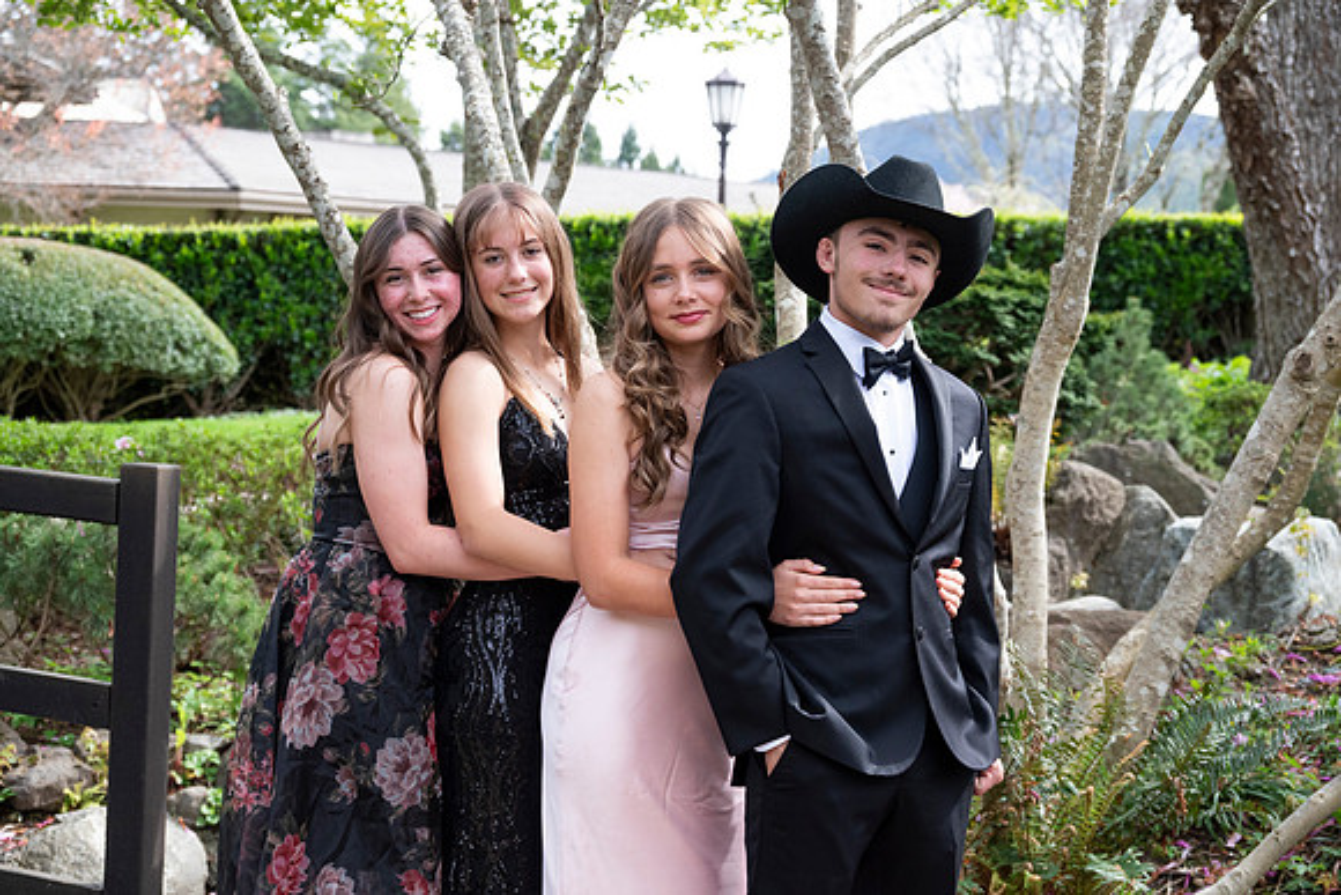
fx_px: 2422
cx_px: 670
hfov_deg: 31.0
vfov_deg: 20.9
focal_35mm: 65
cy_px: 448
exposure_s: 1/1000
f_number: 6
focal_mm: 65
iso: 1250
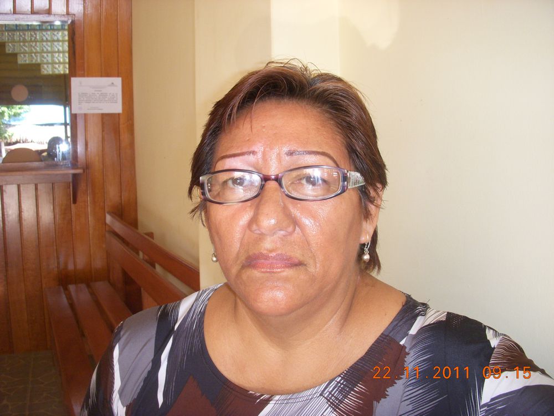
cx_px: 277
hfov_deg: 49.0
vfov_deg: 37.7
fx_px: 608
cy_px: 208
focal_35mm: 38
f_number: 3.3
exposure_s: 1/50
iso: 200
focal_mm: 6.3
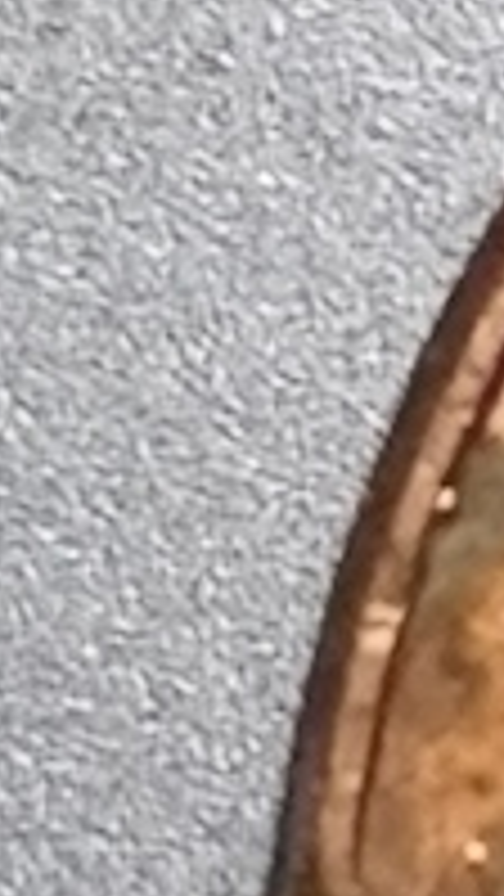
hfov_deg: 2.1
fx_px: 13726
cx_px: 727
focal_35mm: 578
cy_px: 901
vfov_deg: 3.7
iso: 200
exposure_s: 1/50
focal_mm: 5.58
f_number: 1.8
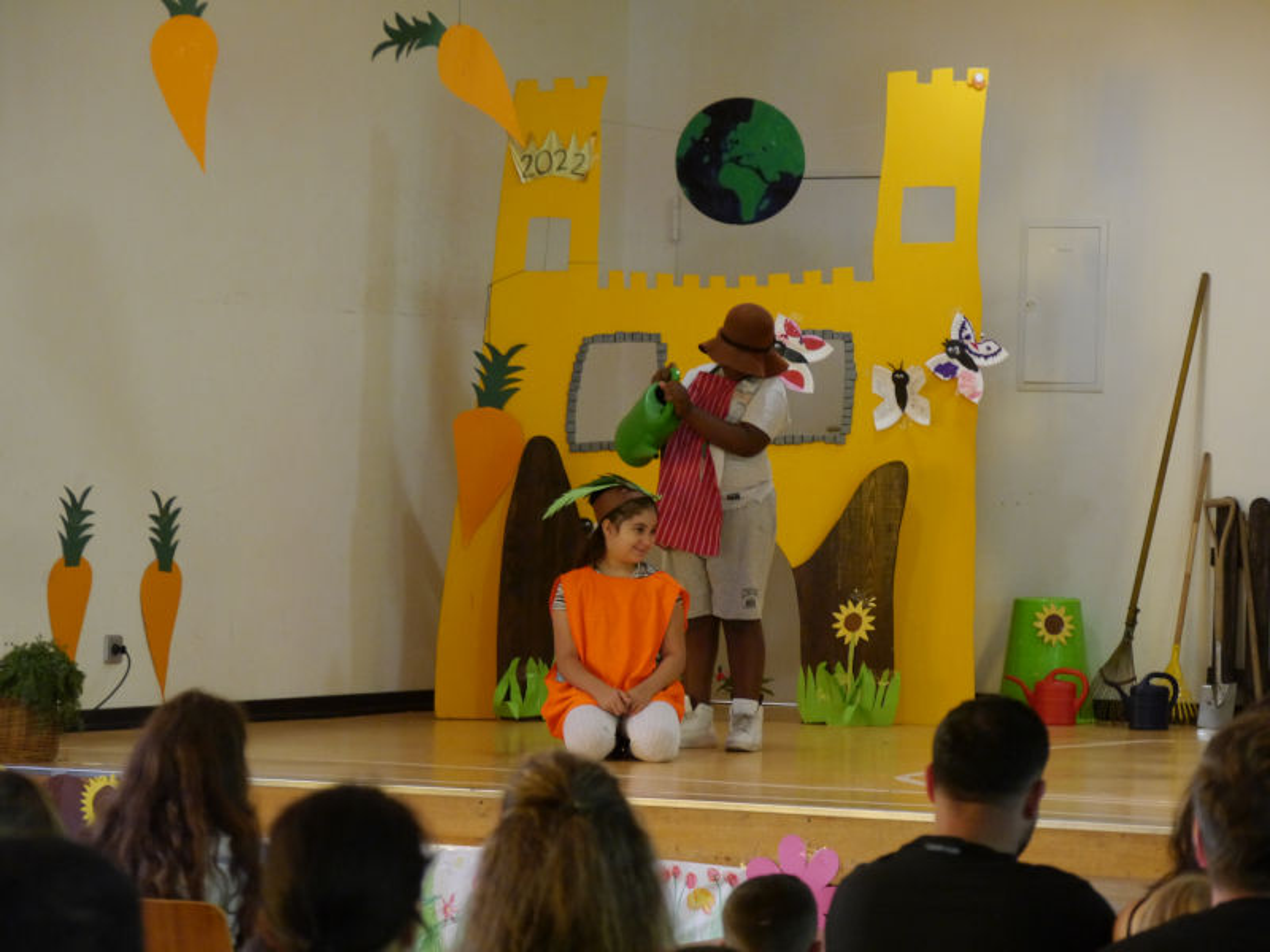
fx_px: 5356
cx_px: 635
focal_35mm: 146
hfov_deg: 13.5
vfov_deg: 10.2
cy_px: 476
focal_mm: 73
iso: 1600
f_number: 5.4
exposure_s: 1/60
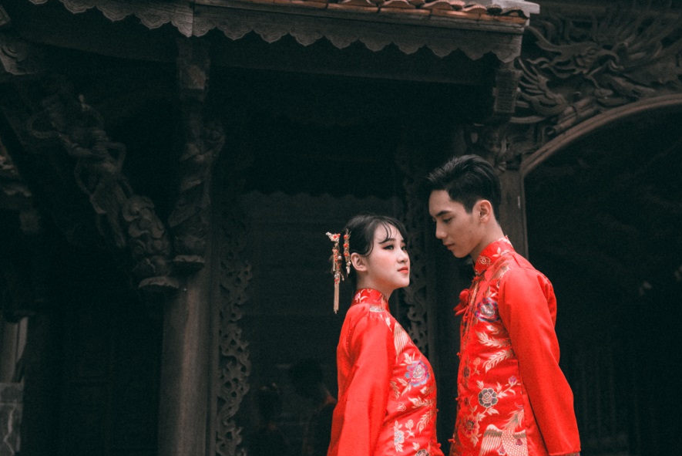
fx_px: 910
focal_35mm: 48
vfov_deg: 28.1
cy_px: 266
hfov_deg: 40.9
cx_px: 414
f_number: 2.8
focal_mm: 34
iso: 100
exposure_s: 1/500
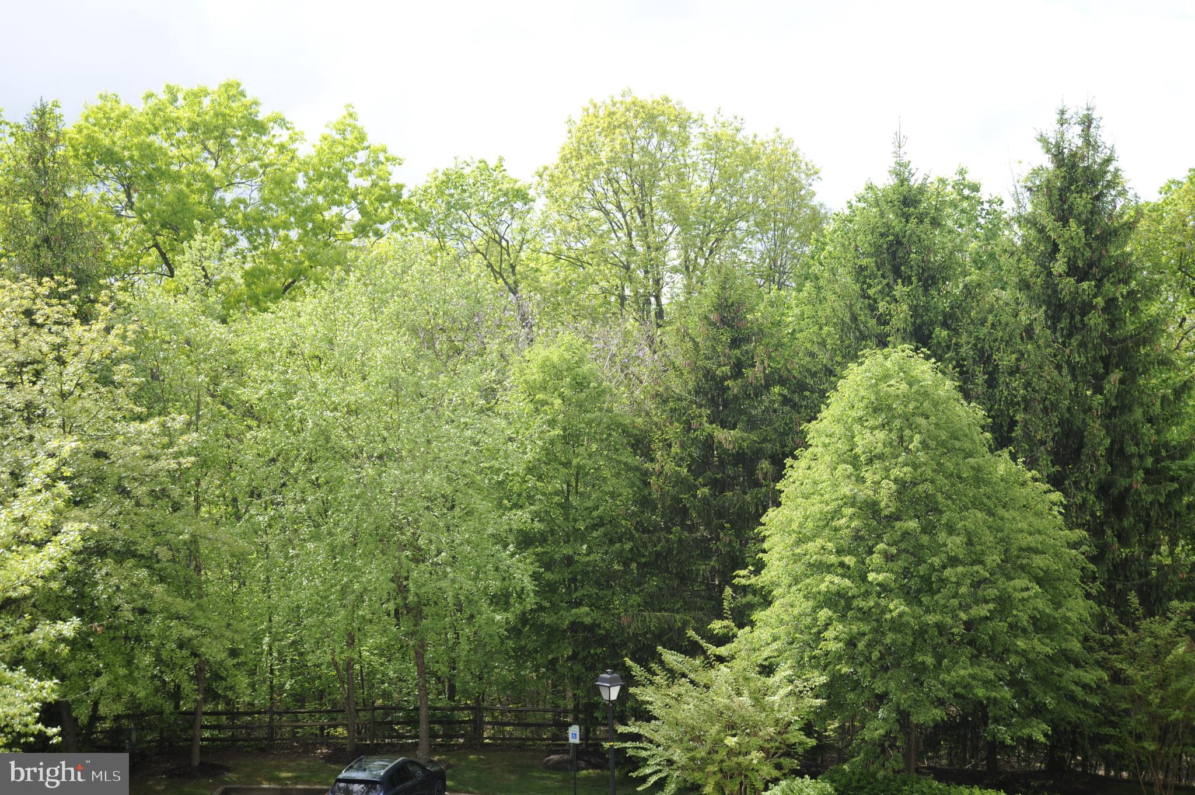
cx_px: 598
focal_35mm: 48
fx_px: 1592
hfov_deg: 41.1
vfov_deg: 28.0
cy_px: 398
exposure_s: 1/200
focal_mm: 48
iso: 200
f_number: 7.1
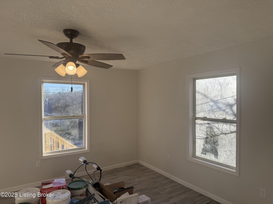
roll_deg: +0.2
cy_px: 102
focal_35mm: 24
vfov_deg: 56.8
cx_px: 136
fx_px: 189
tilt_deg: +0.2
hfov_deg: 71.6
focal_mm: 6.76
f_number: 1.78
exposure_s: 1/1122
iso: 100
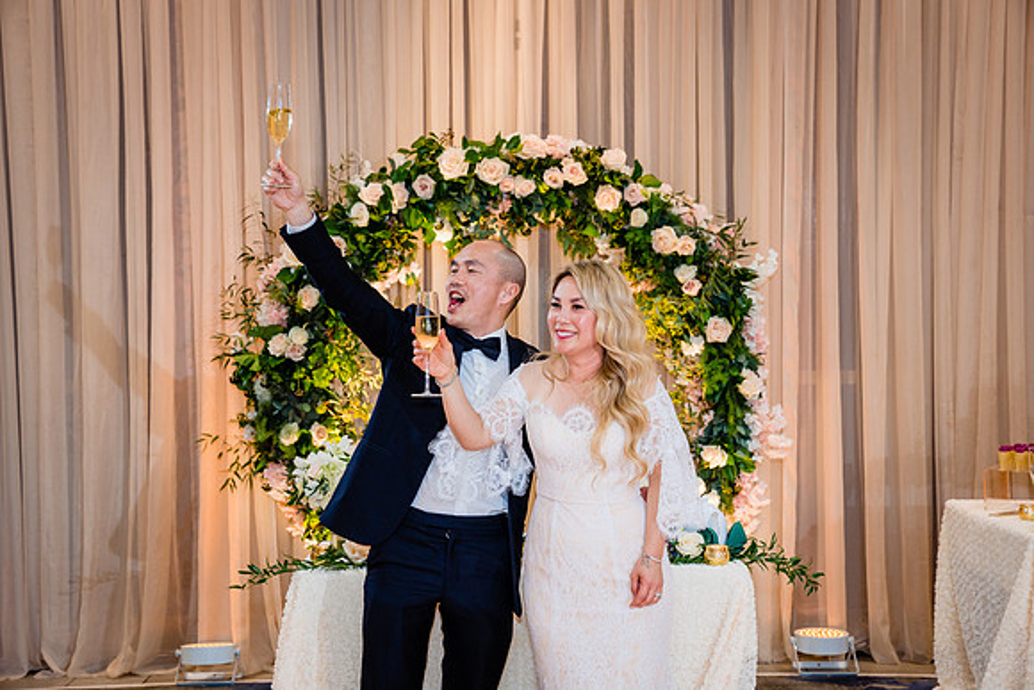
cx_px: 517
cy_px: 345
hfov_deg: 35.6
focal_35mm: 56
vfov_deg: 24.2
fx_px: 1609
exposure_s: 1/160
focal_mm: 56
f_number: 4
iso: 1000
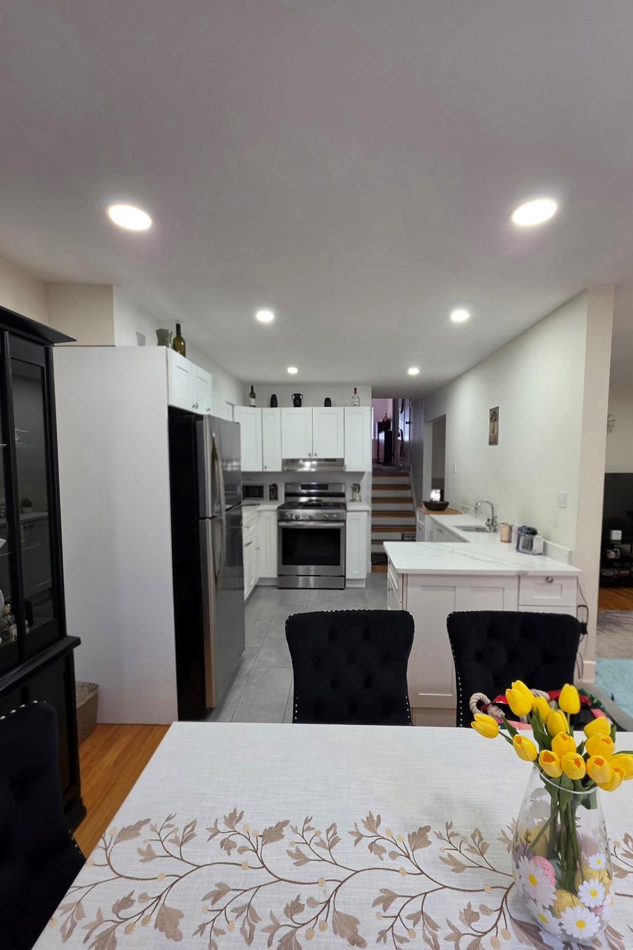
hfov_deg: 81.2
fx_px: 369
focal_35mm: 14
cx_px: 330
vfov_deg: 104.2
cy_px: 479
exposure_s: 1/120
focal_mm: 2.2
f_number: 1.9
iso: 100
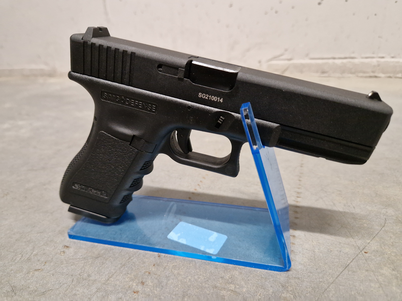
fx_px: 267
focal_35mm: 23
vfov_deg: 58.9
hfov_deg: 73.9
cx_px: 201
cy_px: 150
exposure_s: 1/100
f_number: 1.8
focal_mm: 5.4
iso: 125
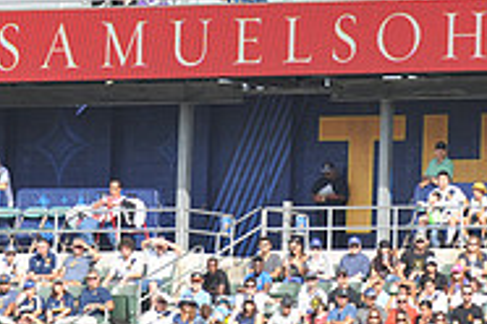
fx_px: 8441
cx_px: 372
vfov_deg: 2.2
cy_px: 24
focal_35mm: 624
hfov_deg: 3.3
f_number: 5
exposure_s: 1/1250
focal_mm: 200
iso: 500
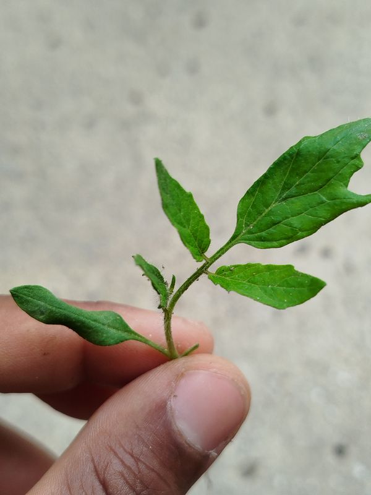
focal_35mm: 48
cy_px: 248
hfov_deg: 30.3
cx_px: 186
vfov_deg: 39.7
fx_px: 686
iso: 64
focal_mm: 5.31
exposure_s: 1/120
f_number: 1.7
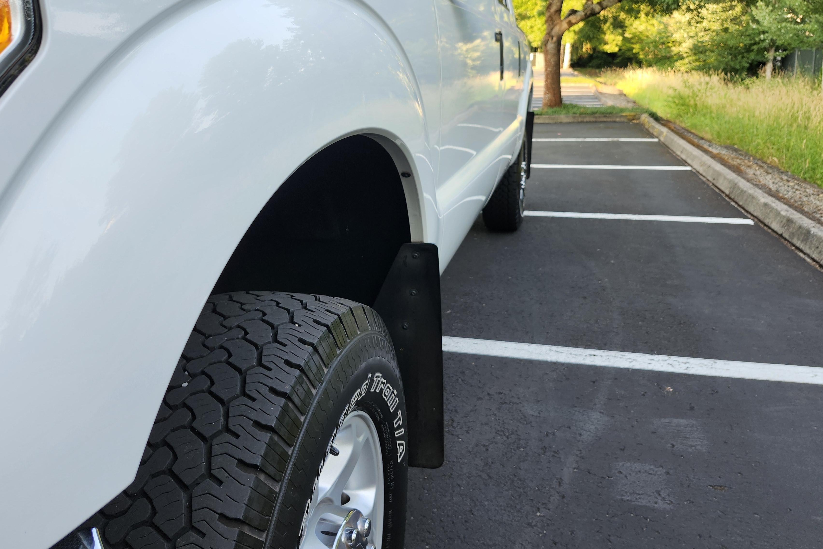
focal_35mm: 28
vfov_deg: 46.0
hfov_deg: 65.5
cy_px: 210
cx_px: 405
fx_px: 640
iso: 40
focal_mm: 5.54
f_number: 1.8
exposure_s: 1/180
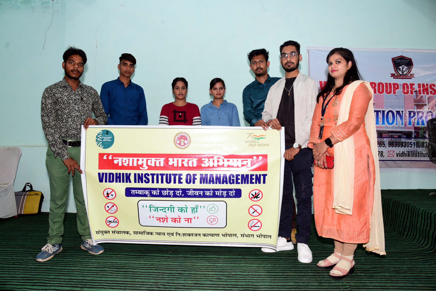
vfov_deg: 53.2
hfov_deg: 73.7
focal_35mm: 24
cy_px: 146
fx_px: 291
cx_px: 218
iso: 1250
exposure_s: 1/100
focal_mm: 24
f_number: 5.6
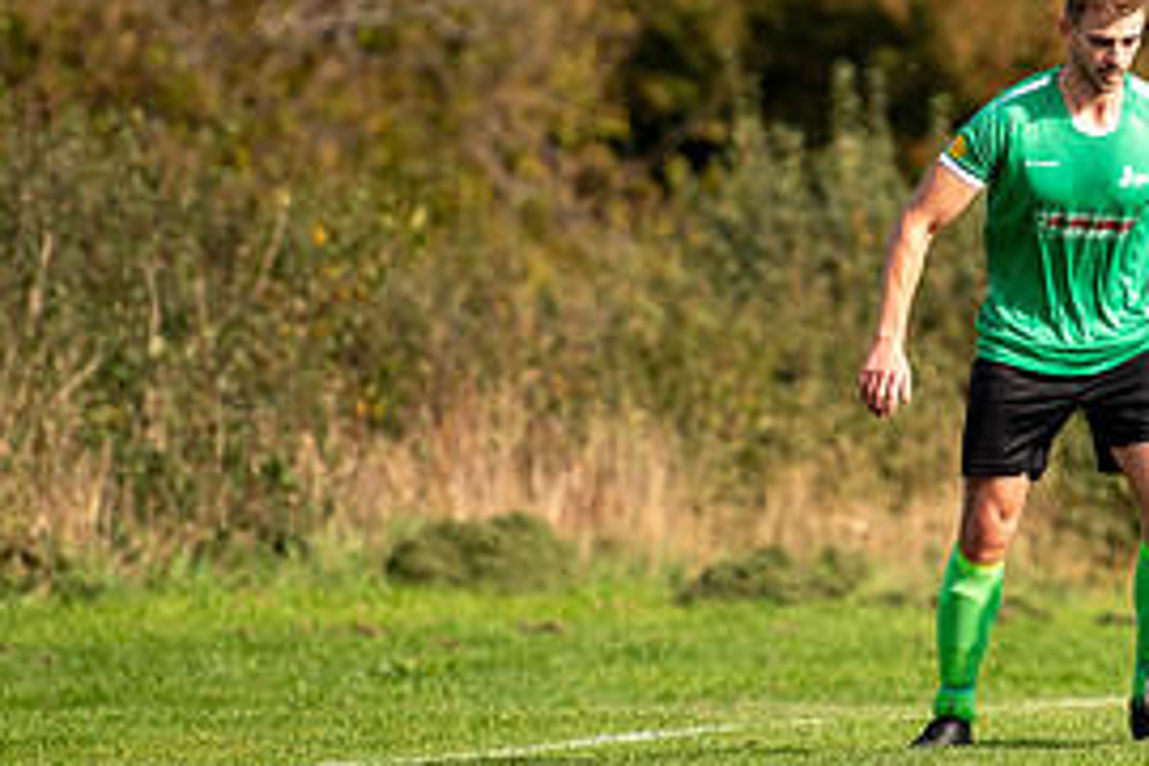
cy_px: 274
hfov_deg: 3.2
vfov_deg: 2.1
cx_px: 1149
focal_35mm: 645
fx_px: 20585
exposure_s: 1/4000
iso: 320
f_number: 2.8
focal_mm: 200
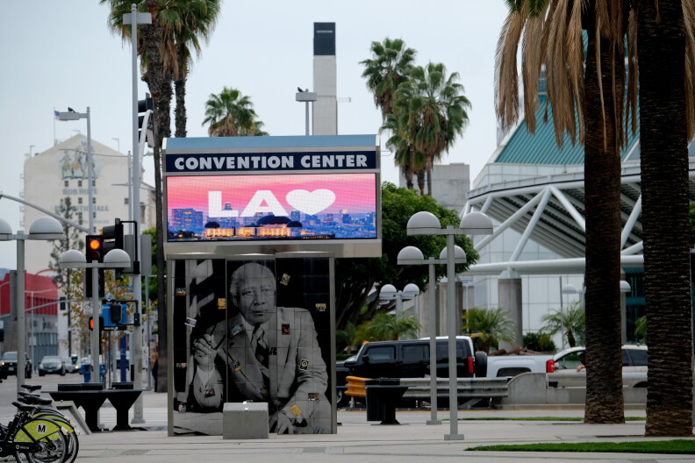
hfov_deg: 11.5
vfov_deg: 7.7
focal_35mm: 179
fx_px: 3455
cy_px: 232
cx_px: 348
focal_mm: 119.2
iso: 400
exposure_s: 1/1000
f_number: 4.5
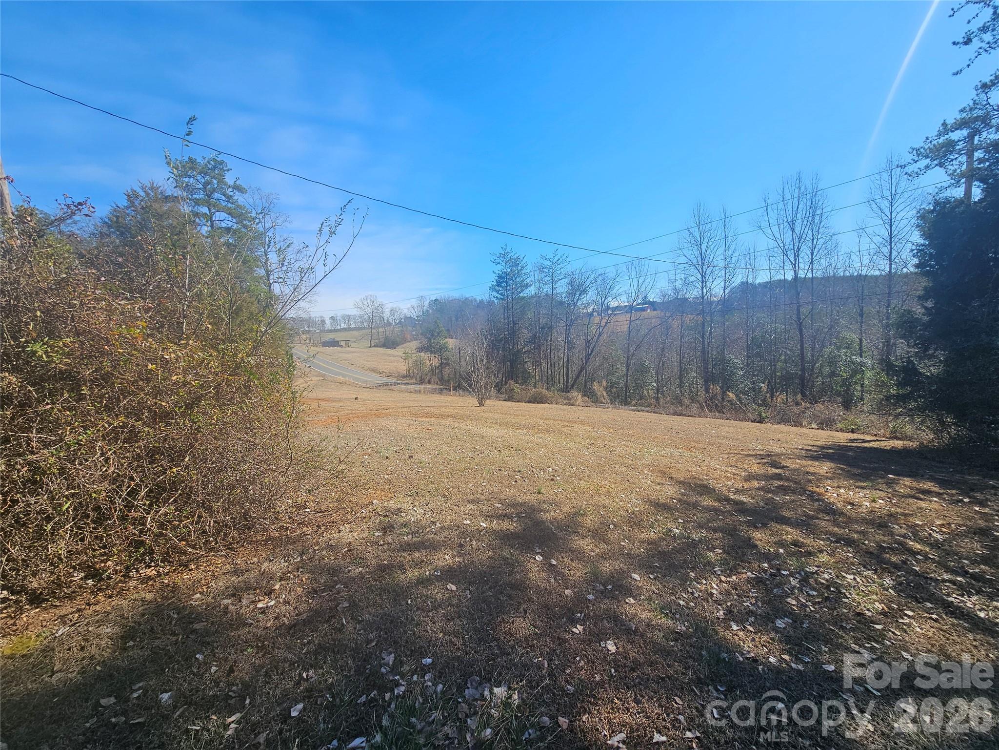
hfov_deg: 106.2
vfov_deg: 89.9
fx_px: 375
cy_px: 375
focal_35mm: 13
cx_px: 500
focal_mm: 2.2
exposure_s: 1/1576
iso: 50
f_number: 2.2
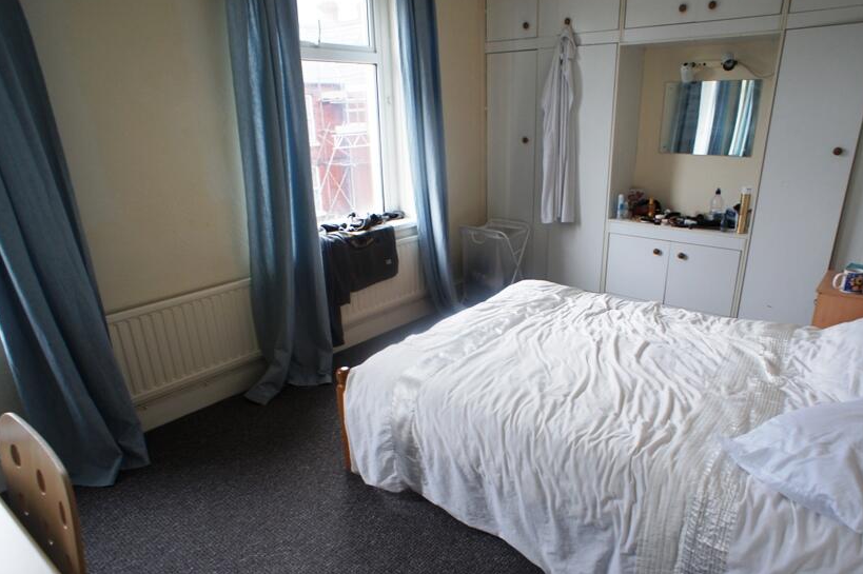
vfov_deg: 43.3
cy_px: 345
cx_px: 468
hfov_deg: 61.9
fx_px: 719
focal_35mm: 30
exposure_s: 1/40
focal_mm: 16
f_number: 3.5
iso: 200
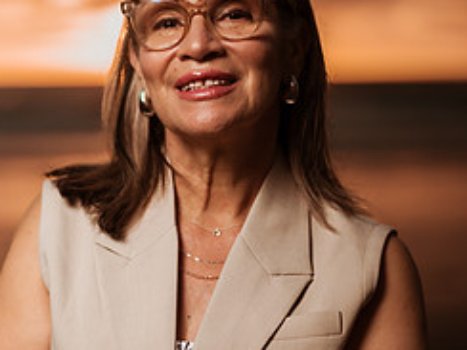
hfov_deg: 19.1
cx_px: 182
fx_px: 1390
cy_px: 272
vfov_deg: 14.3
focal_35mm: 103
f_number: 1.8
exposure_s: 1/8000
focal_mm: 58
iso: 50
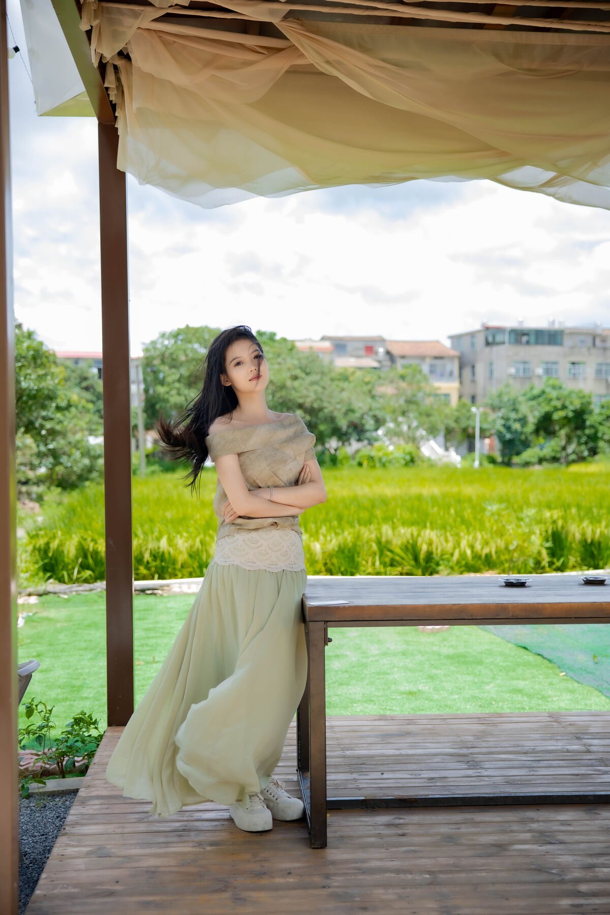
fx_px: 1169
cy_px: 458
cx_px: 305
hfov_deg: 29.2
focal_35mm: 46
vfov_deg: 42.7
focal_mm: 46
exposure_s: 1/400
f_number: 2.8
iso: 100
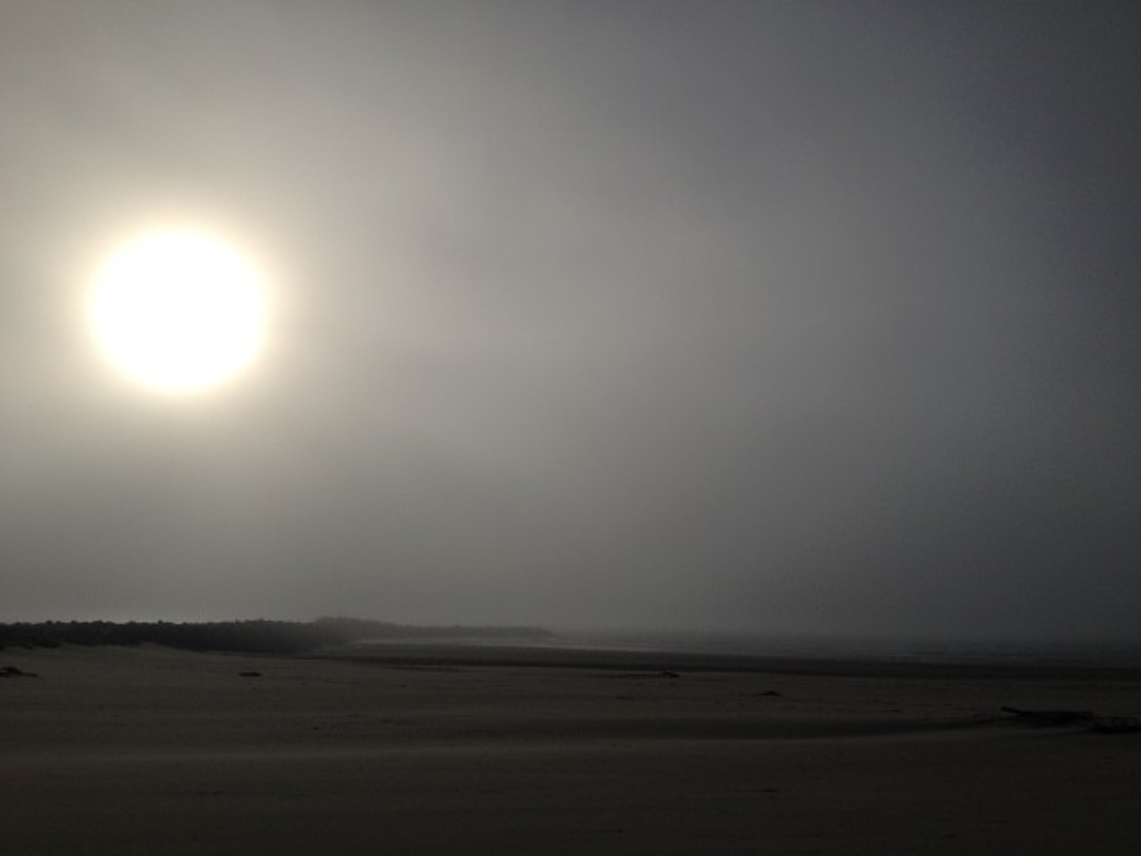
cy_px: 428
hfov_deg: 52.6
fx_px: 1154
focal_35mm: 35
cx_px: 570
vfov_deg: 40.7
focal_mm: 4.28
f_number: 2.4
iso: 50
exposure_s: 1/13889
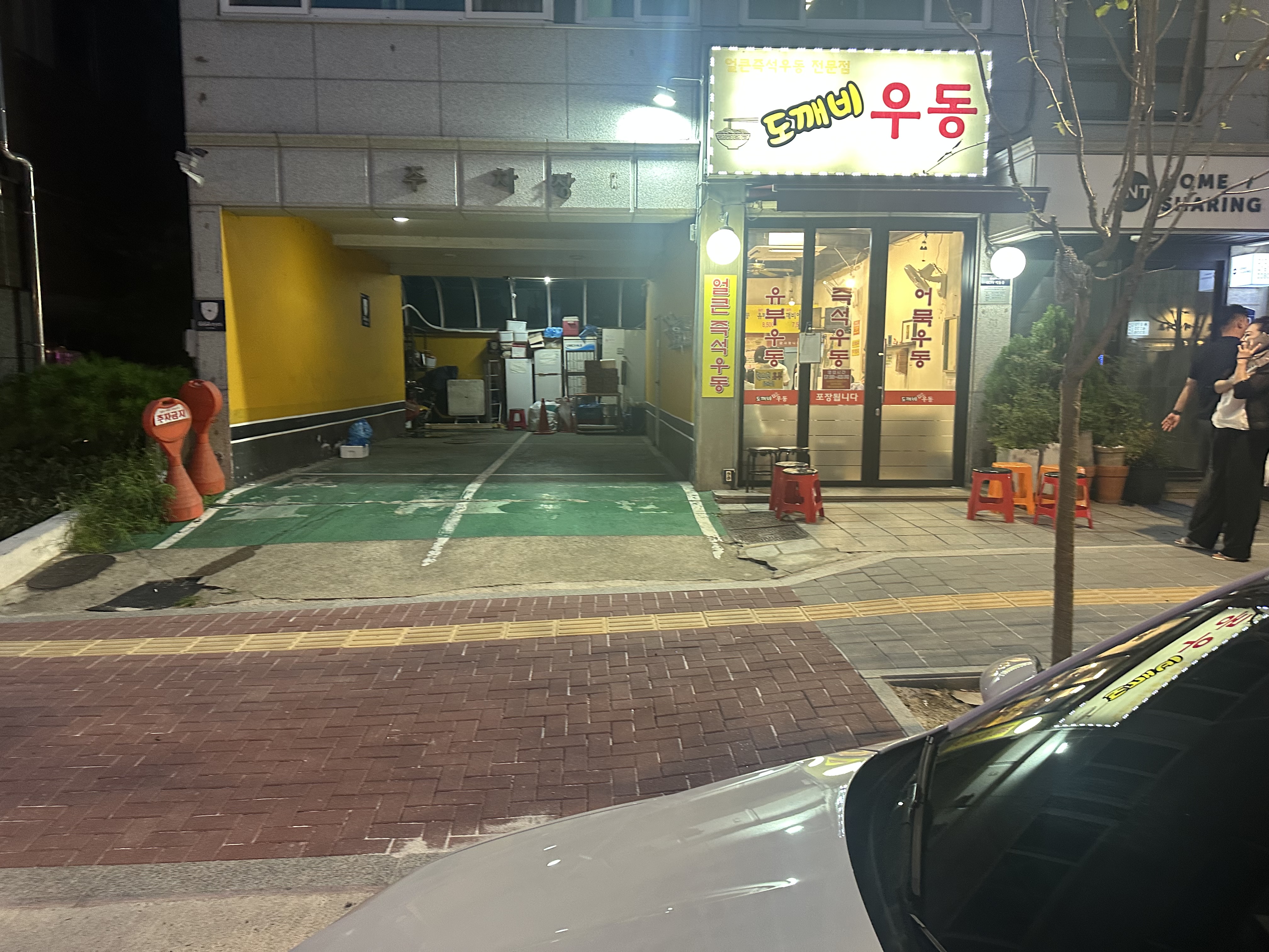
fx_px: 880
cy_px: 476
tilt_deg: -7.1
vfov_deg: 56.8
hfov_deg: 71.6
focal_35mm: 24
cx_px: 634
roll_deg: +0.1
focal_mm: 6.86
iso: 320
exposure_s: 1/60
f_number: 1.78
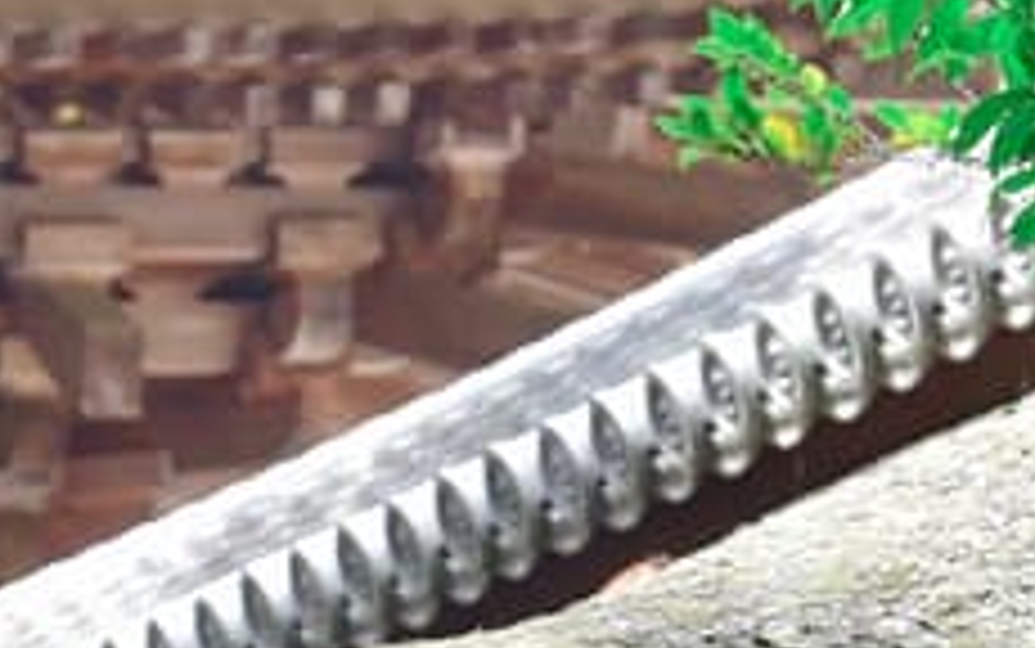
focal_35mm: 739
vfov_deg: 1.8
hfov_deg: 2.8
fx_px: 20855
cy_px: 1424
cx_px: 194
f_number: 5.6
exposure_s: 1/200
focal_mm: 116
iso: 1000
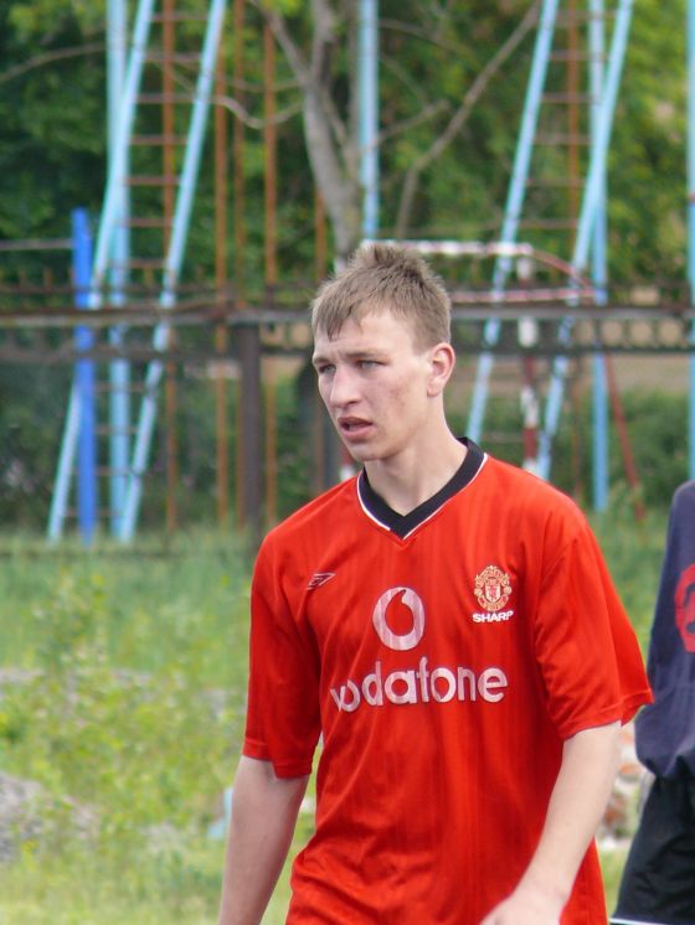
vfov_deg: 2.7
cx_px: 348
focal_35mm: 748
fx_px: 20012
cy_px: 462
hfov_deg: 2.0
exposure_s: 1/160
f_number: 4
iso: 100
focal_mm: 88.8
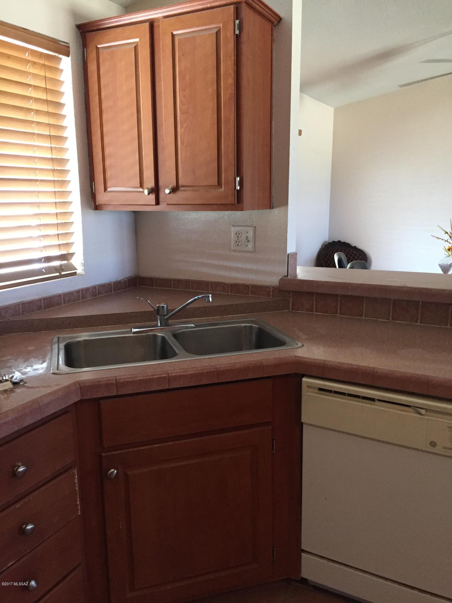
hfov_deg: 48.2
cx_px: 226
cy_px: 302
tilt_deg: -11.3
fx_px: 505
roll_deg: -0.1
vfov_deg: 61.7
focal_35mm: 29
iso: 200
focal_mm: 4.15
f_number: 2.2
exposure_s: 1/30
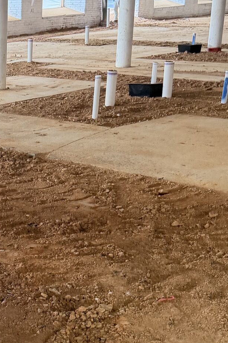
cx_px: -100
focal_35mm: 69
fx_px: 656
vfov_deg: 29.2
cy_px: 211
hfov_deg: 17.9
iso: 200
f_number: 1.78
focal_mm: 6.76
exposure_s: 1/65
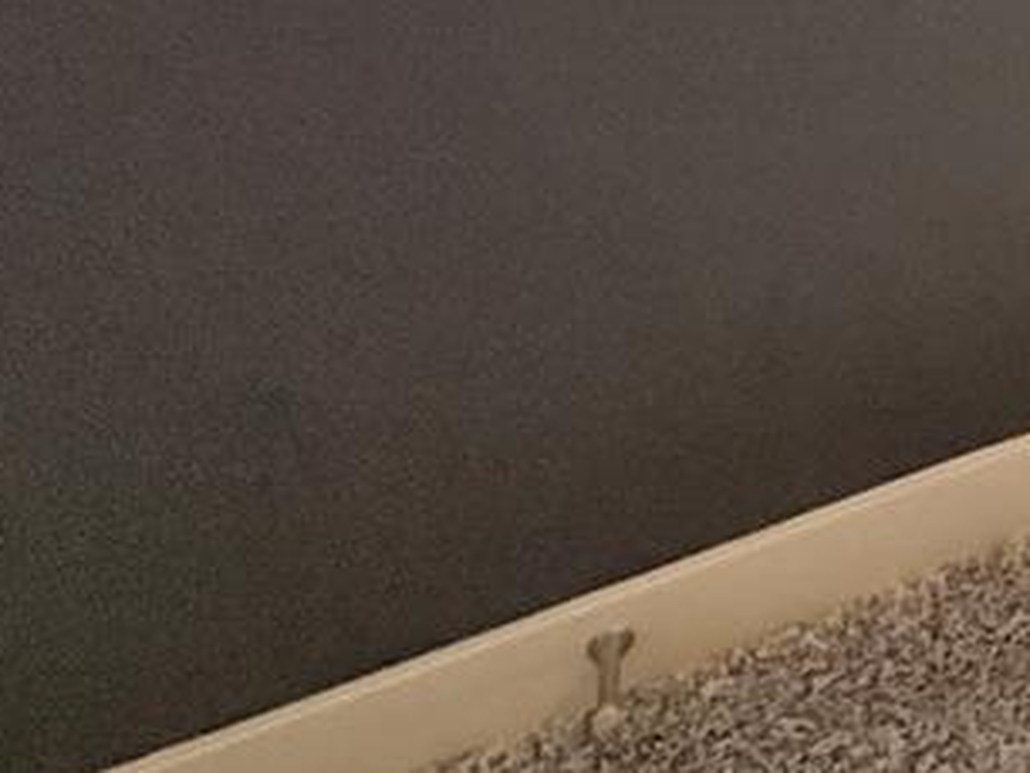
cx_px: 2246
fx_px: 1965
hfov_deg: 17.1
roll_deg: -0.5
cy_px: -716
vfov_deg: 17.1
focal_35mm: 66
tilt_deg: -8.2
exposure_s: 1/419
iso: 40
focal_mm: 2.2
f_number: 2.2
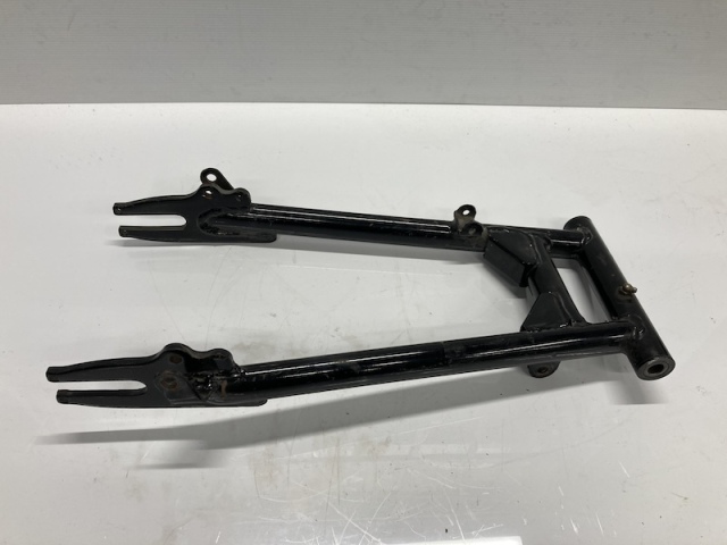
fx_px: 588
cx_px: 364
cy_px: 272
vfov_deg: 49.7
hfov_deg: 63.4
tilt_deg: -51.3
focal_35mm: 28
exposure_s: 1/120
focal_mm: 3.99
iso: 50
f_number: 1.8
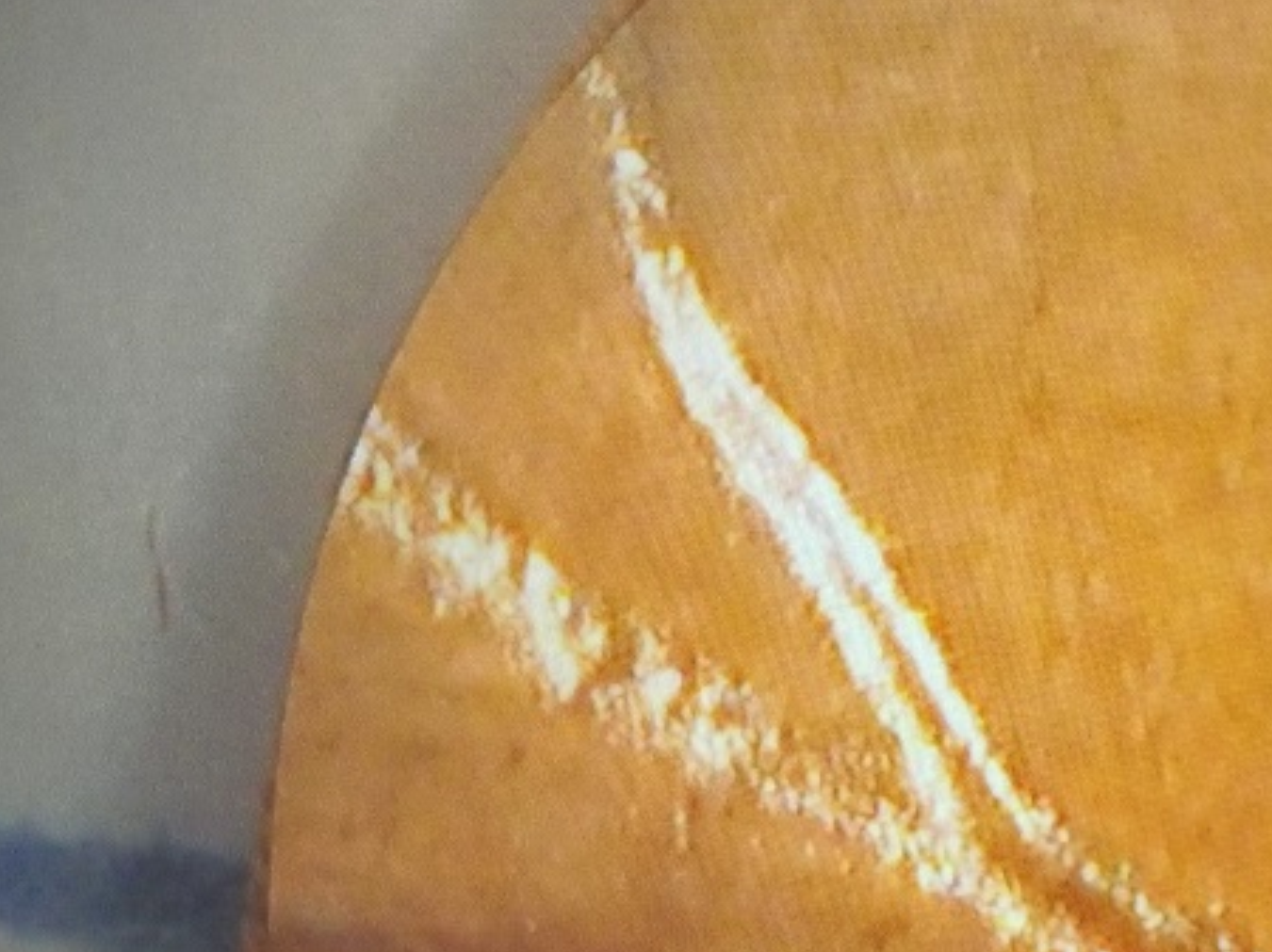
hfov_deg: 37.6
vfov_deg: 28.8
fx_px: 1836
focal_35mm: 50
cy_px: 657
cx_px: 900
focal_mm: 4.1
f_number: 3.3
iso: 800
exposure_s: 1/125
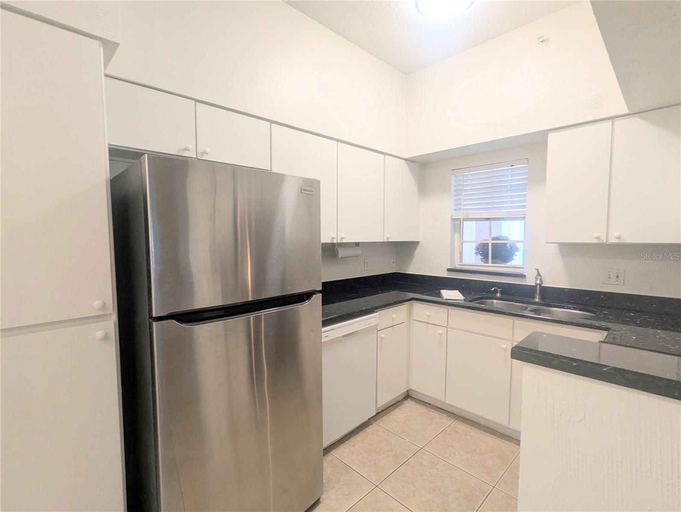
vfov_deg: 78.2
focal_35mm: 16
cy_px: 256
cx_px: 340
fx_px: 315
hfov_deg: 94.4
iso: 56
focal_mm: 2.35
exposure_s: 1/30
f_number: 2.2
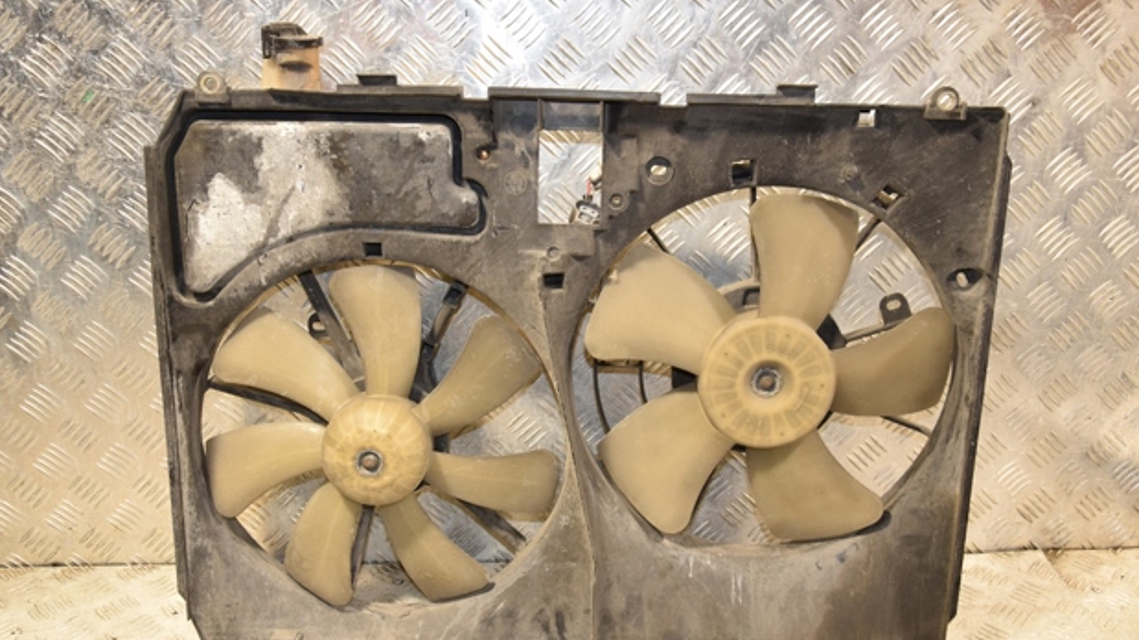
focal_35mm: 39
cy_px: 360
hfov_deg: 51.6
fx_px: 1178
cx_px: 554
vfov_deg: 30.4
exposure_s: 1/160
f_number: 5
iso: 800
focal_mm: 24
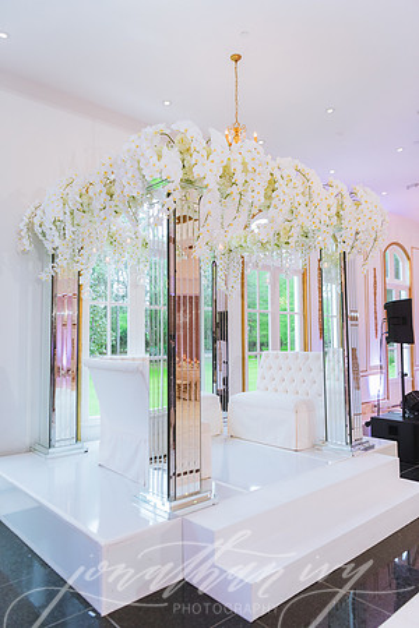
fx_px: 454
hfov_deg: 49.6
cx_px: 210
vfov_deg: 69.4
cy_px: 314
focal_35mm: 26
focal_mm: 26
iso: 800
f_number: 2.8
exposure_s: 1/200
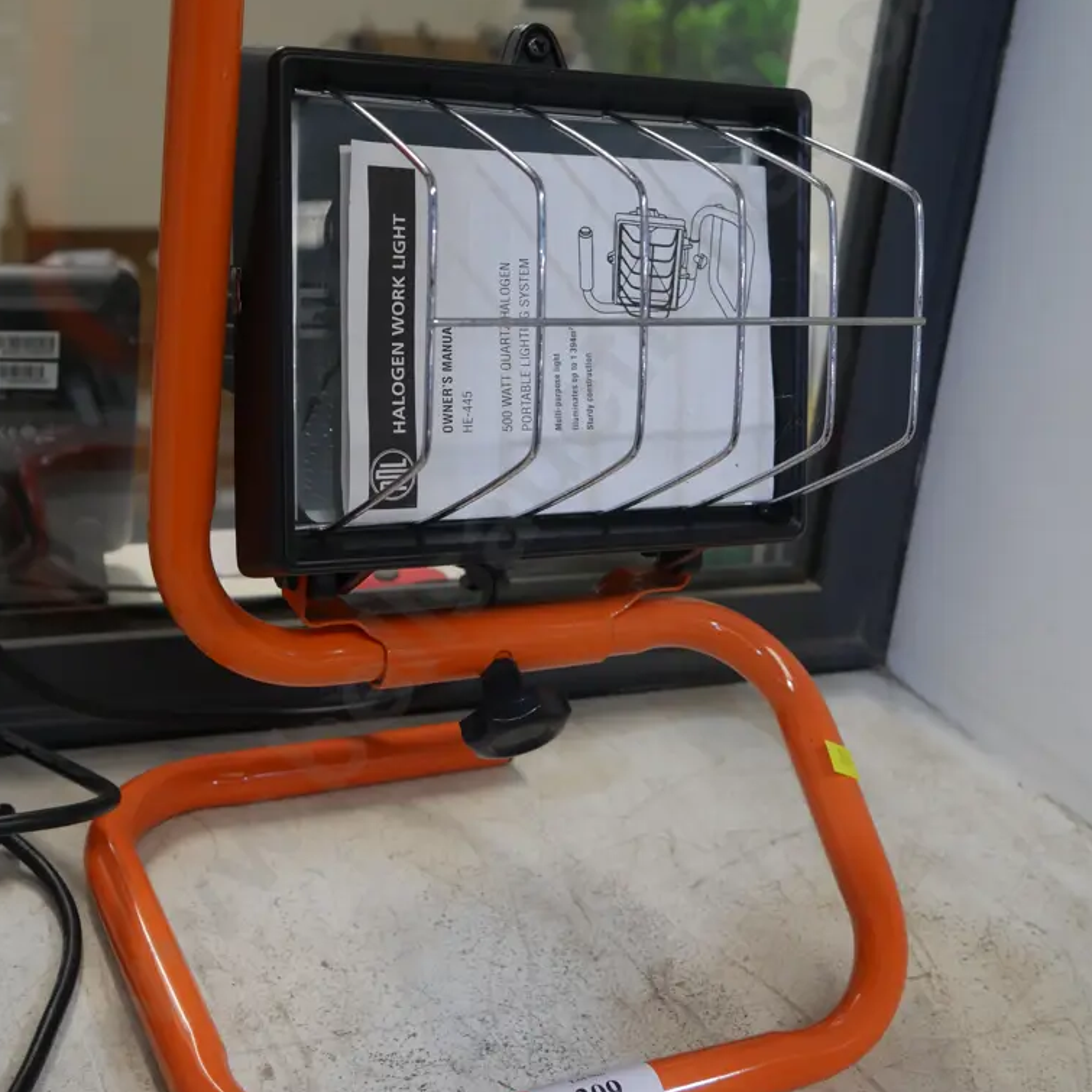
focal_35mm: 48
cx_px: 549
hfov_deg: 35.4
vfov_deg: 35.3
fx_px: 1713
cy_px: 461
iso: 800
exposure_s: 1/60
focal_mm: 20
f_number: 4.4
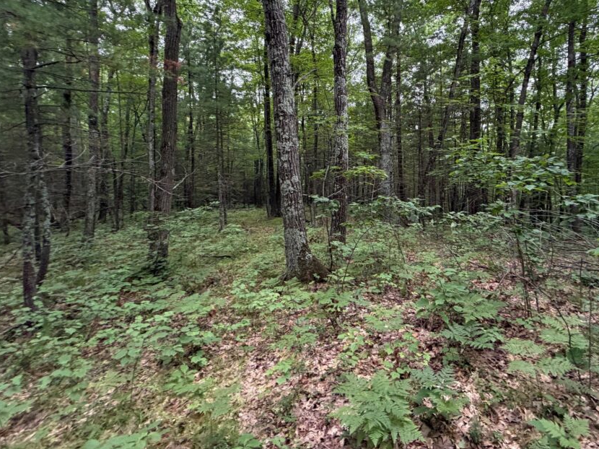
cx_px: 358
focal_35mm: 18
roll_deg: +0.9
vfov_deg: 70.1
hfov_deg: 86.7
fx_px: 311
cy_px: 162
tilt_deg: -0.3
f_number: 2.2
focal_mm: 2.22
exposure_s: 1/121
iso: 320
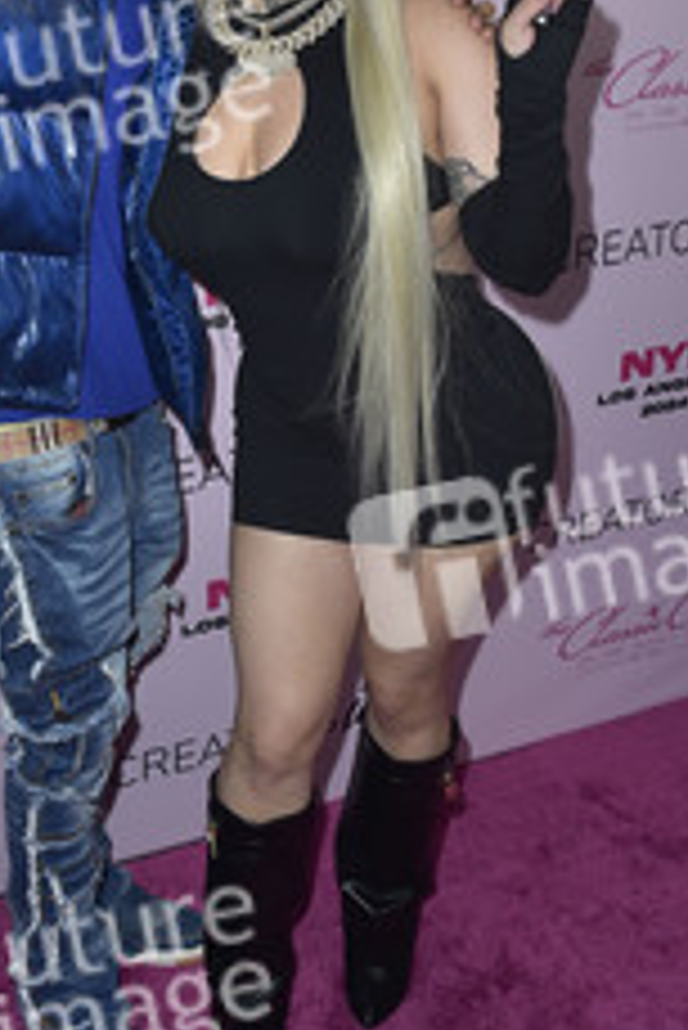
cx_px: 173
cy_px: 319
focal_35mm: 56
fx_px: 1603
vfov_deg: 35.2
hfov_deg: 24.0
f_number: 7.1
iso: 200
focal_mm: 32
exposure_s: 1/250
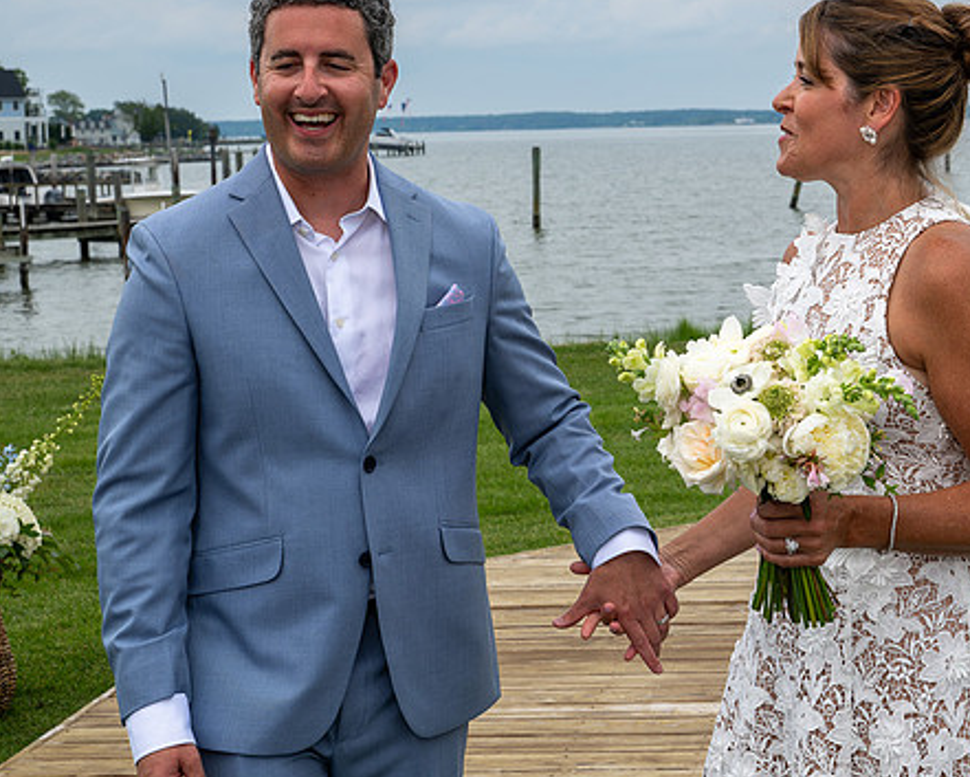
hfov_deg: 24.8
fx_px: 2154
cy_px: 252
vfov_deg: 20.4
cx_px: 829
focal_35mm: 75
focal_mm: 42
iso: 100
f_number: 8
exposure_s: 1/320
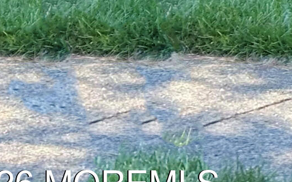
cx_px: 761
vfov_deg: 4.3
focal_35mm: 291
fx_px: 2316
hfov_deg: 6.7
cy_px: -383
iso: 64
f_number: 1.78
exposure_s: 1/195
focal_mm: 6.86
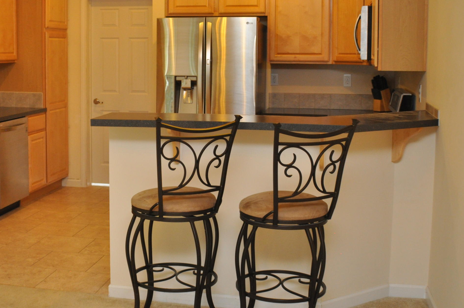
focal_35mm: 69
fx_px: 886
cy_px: 110
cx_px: 148
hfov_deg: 29.1
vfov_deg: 19.7
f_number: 4.5
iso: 800
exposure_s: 1/60
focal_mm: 29
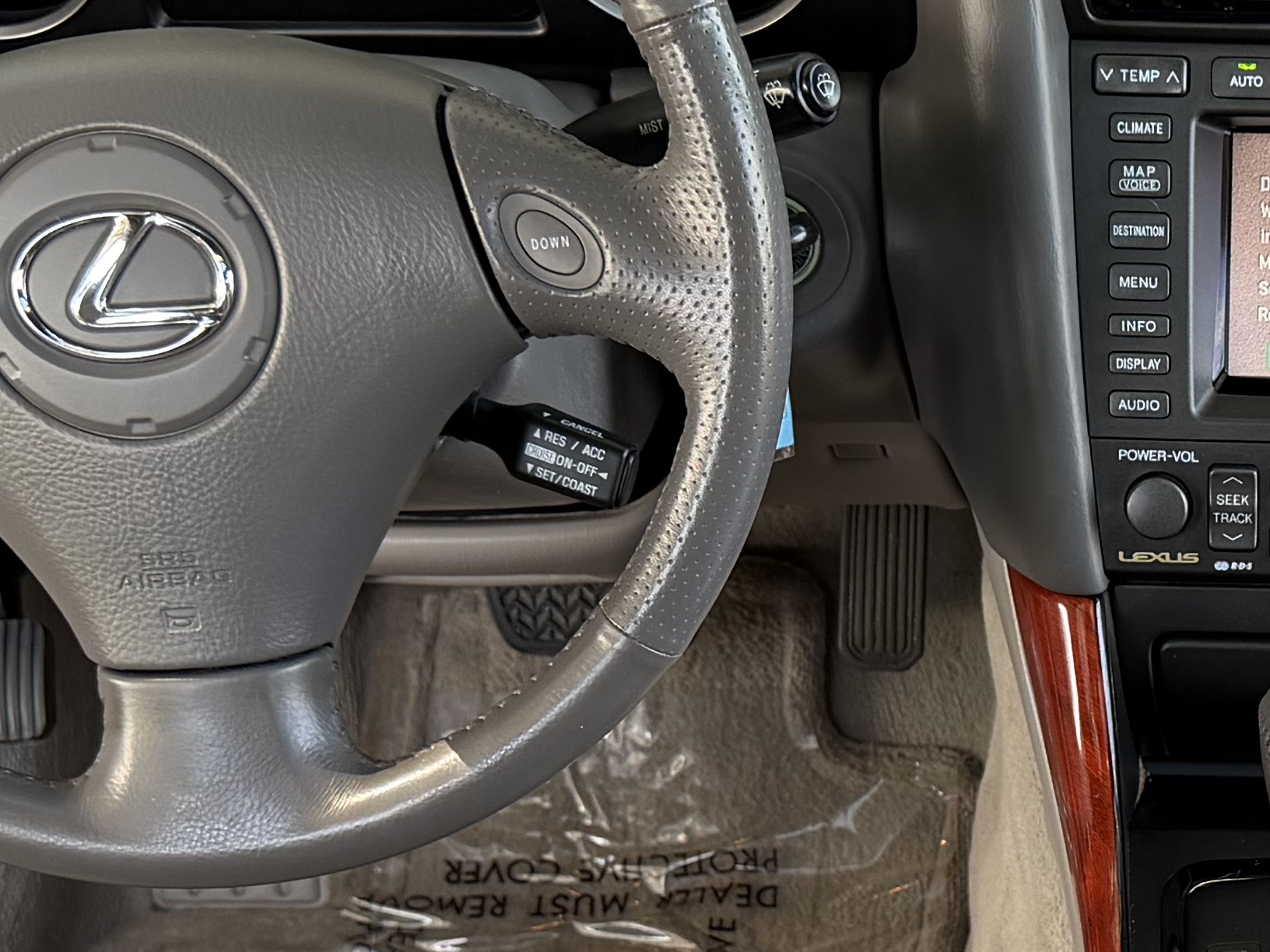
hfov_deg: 22.1
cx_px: 1361
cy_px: 893
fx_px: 3082
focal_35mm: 84
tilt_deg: -38.3
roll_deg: -1.2
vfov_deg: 17.3
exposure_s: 1/121
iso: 160
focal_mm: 6.76
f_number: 1.78
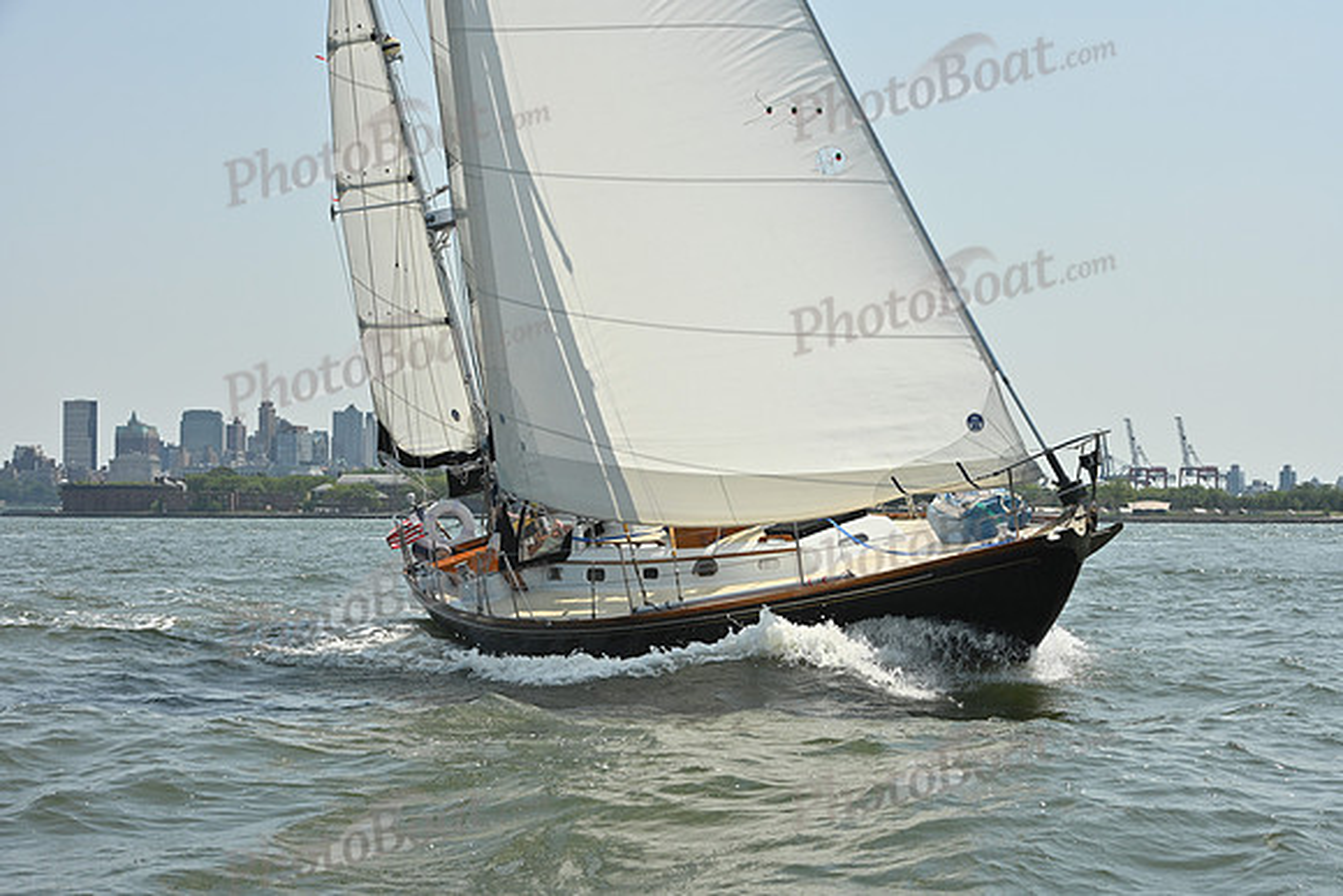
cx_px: 672
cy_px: 448
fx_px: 2798
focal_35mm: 75
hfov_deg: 27.0
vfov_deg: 18.2
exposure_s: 1/1250
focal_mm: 75
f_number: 10
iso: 320
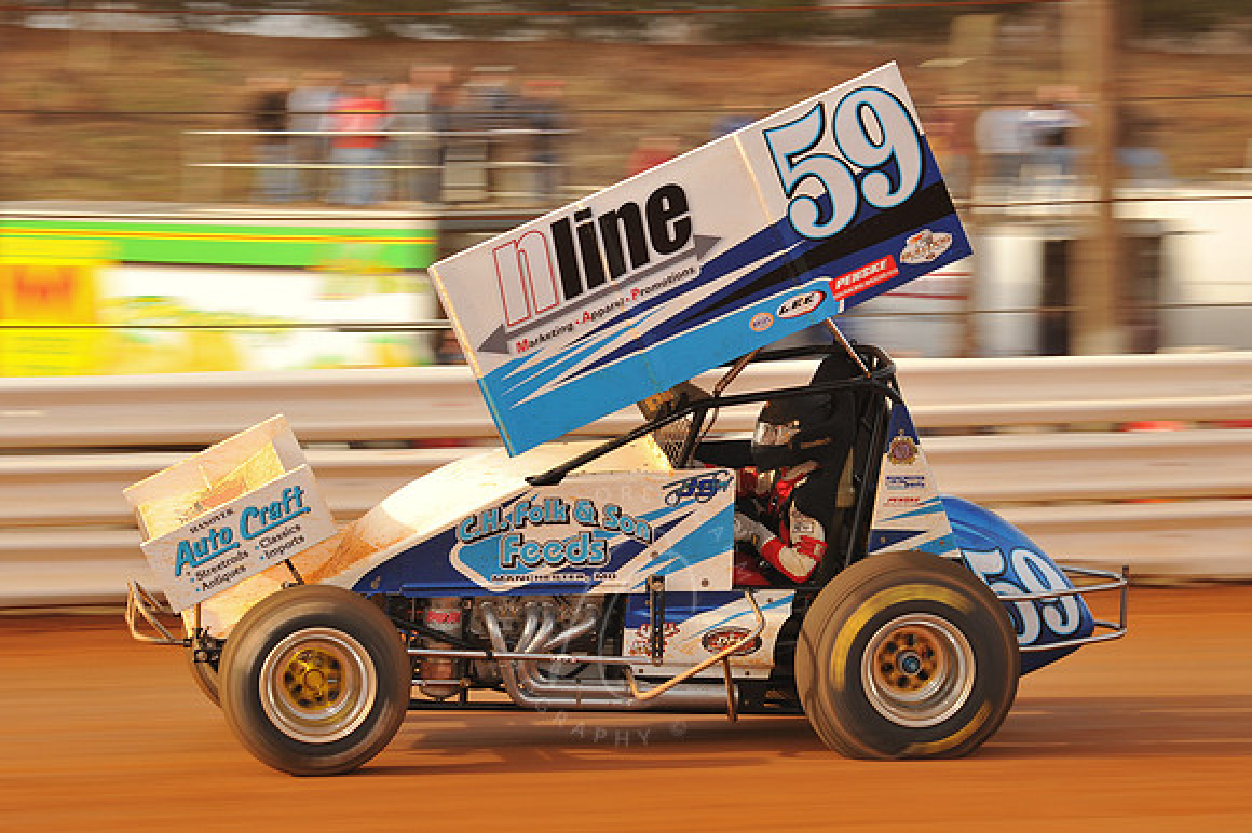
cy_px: 416
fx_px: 5040
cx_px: 626
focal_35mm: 145
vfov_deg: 9.5
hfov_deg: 14.2
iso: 400
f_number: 10
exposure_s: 1/320
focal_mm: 145
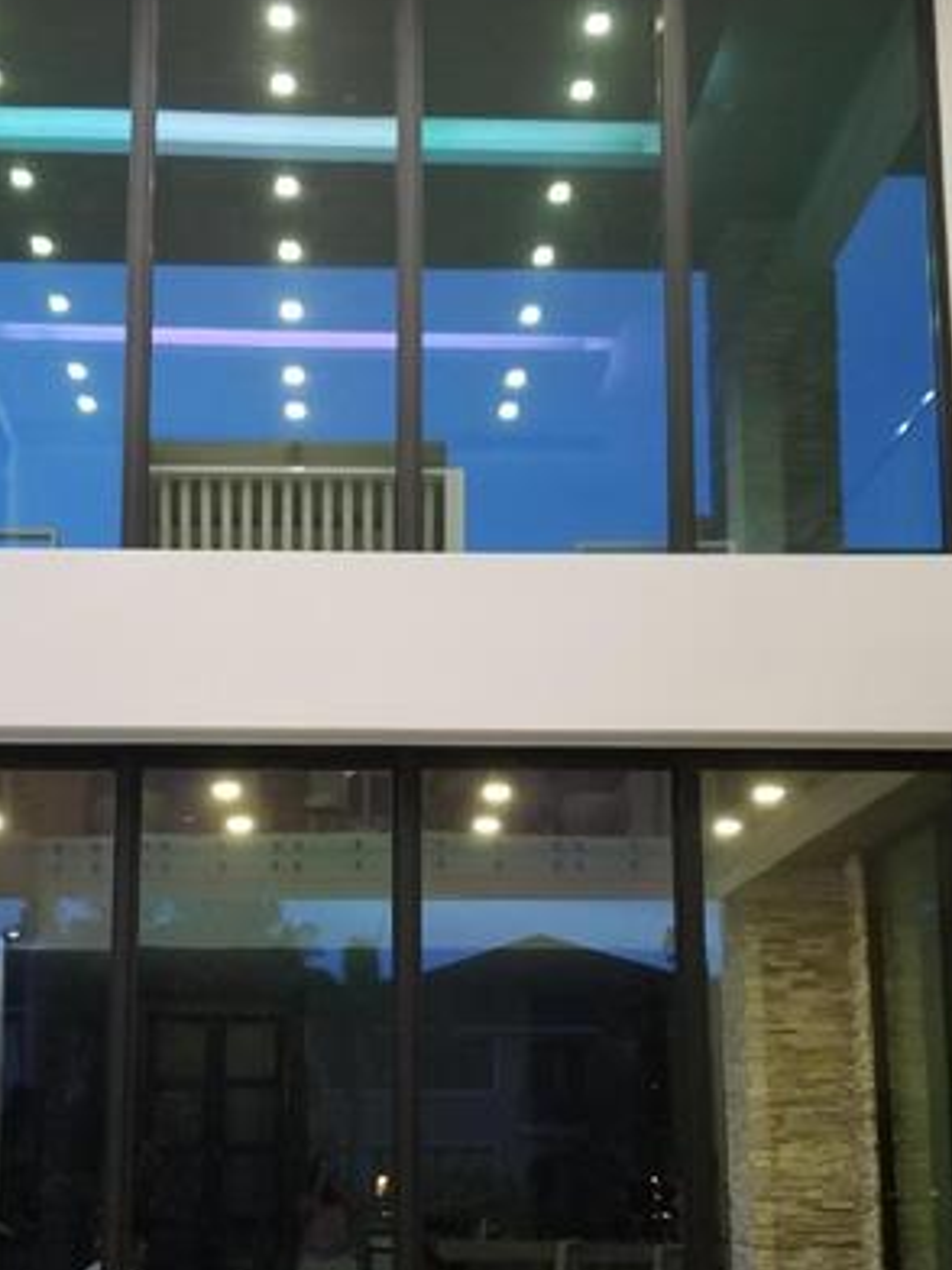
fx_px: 1870
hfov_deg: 28.5
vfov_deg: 37.3
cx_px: 382
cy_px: 778
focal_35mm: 51
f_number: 1.7
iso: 200
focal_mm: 4.3
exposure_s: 1/17
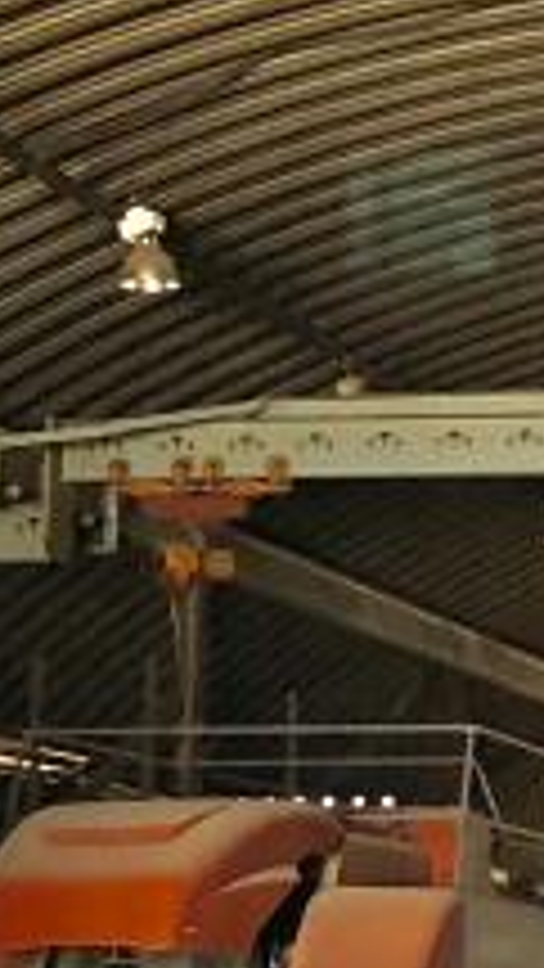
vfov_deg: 14.8
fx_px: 3717
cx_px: 778
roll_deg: -0.4
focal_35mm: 145
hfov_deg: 8.2
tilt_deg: +7.4
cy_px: 680
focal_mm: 4
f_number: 1.8
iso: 100
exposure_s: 1/13
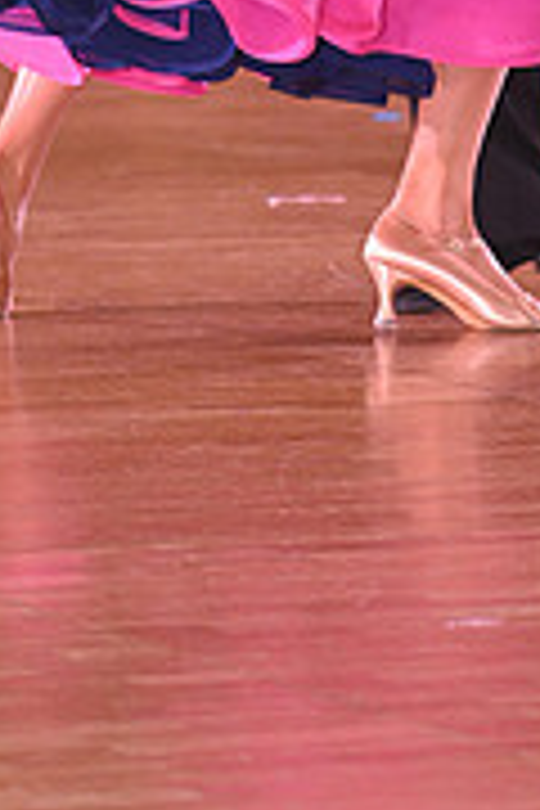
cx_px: 569
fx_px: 9809
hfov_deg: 3.2
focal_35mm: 436
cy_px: -387
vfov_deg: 4.7
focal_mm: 135
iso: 2000
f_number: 4.5
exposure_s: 1/200
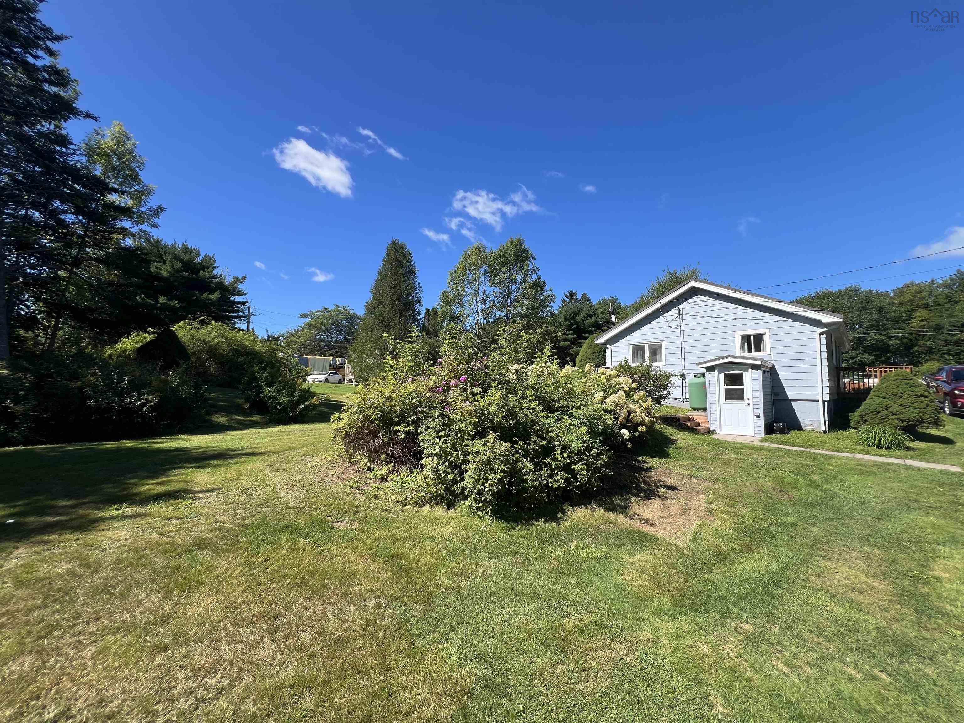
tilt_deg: +4.2
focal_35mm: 13
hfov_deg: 106.2
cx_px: 482
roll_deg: +0.9
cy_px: 362
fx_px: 362
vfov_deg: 89.9
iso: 32
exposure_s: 1/960
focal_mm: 1.57
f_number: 1.8
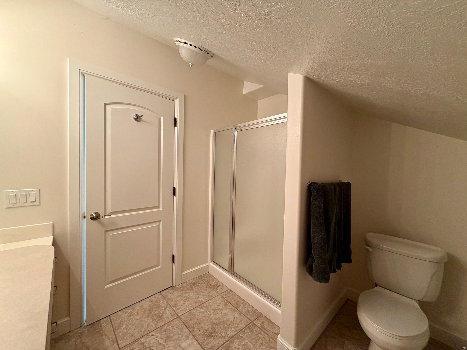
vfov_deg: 85.7
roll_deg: -1.5
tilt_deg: -2.0
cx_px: 234
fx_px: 189
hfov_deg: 102.1
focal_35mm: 14
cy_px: 175
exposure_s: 1/120
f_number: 2.2
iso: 320
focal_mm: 2.22
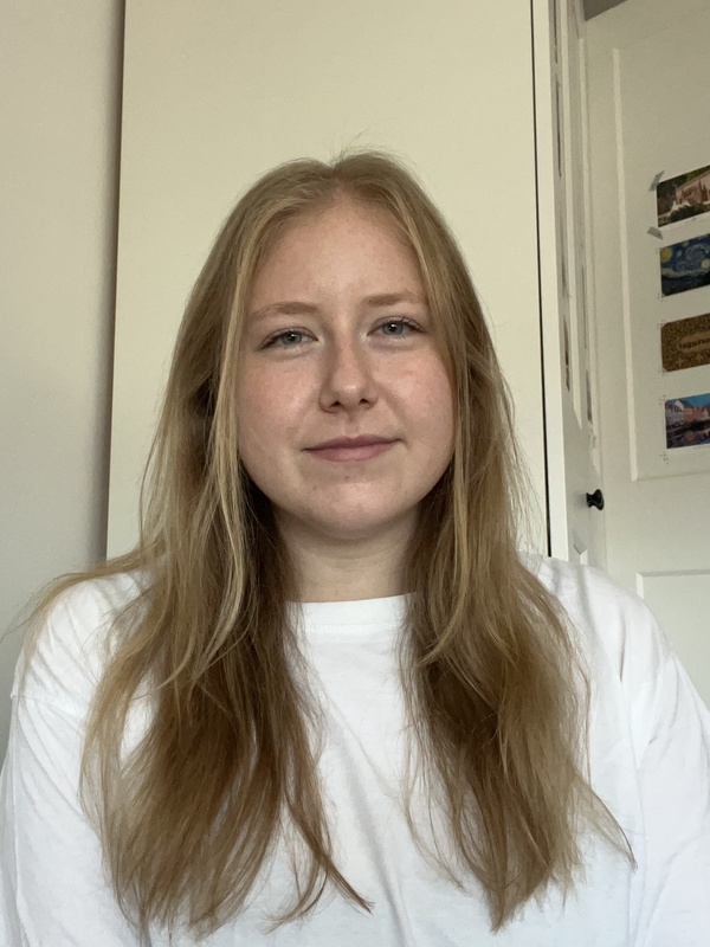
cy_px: 474
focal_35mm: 30
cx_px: 355
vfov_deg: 60.0
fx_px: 820
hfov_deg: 46.8
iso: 250
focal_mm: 2.71
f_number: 2.2
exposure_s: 1/60
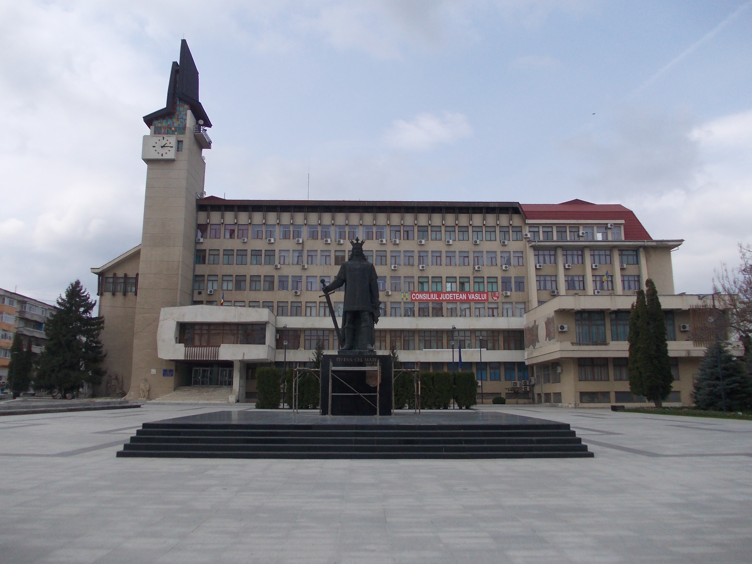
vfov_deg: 49.7
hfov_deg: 63.4
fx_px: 608
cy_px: 282
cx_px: 376
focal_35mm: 28
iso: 80
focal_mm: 4
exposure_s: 1/500
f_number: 5.4
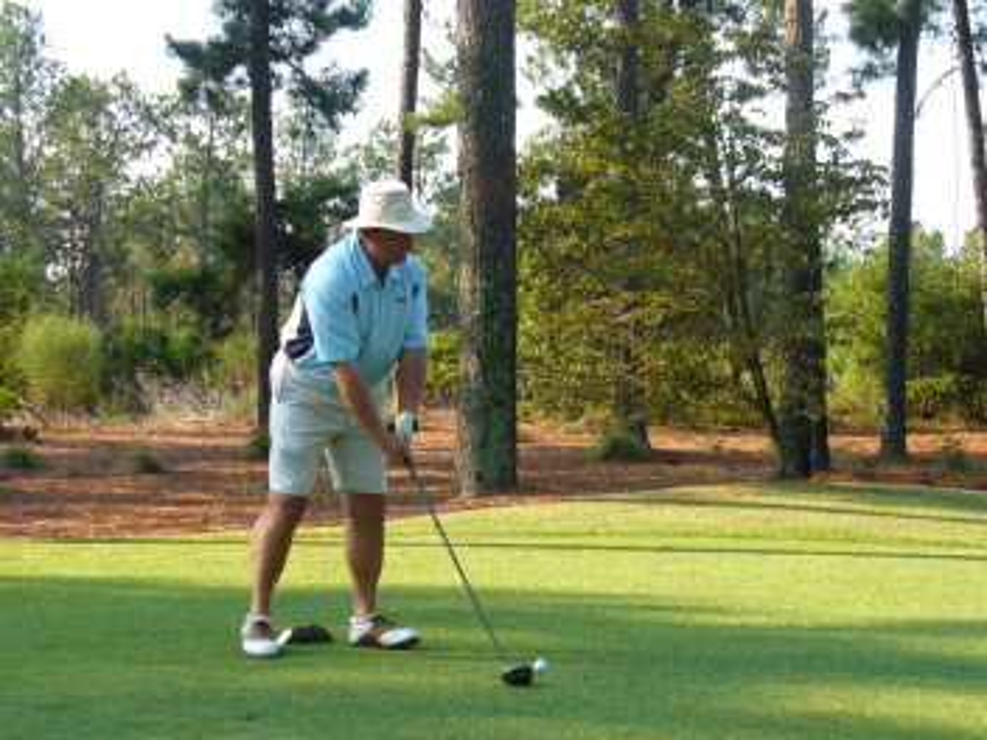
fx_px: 2509
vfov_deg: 16.8
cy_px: 370
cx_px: 494
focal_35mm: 88
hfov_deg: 22.3
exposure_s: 1/200
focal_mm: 14.5
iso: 80
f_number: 3.4
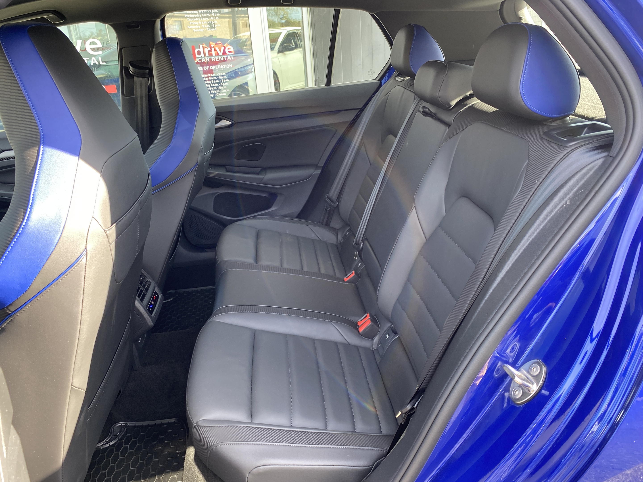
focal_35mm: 26
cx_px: 322
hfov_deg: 67.3
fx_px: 483
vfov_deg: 53.1
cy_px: 241
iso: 80
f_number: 1.8
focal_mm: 4.25
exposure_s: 1/121
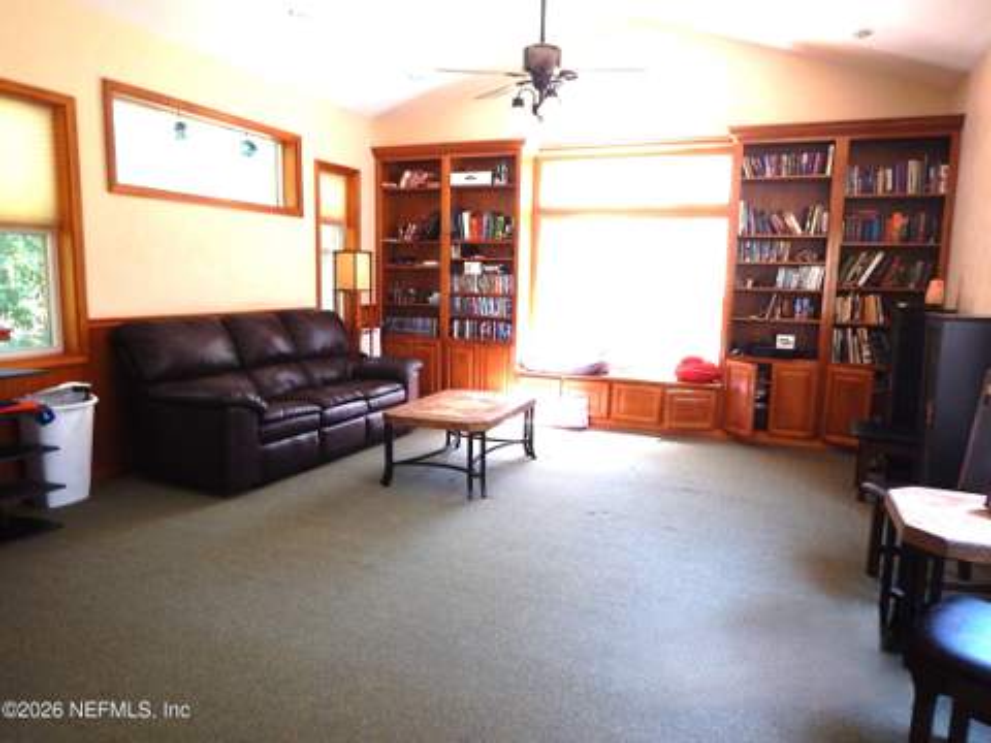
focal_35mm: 24
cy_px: 372
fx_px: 687
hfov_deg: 71.6
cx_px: 496
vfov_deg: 56.8
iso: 160
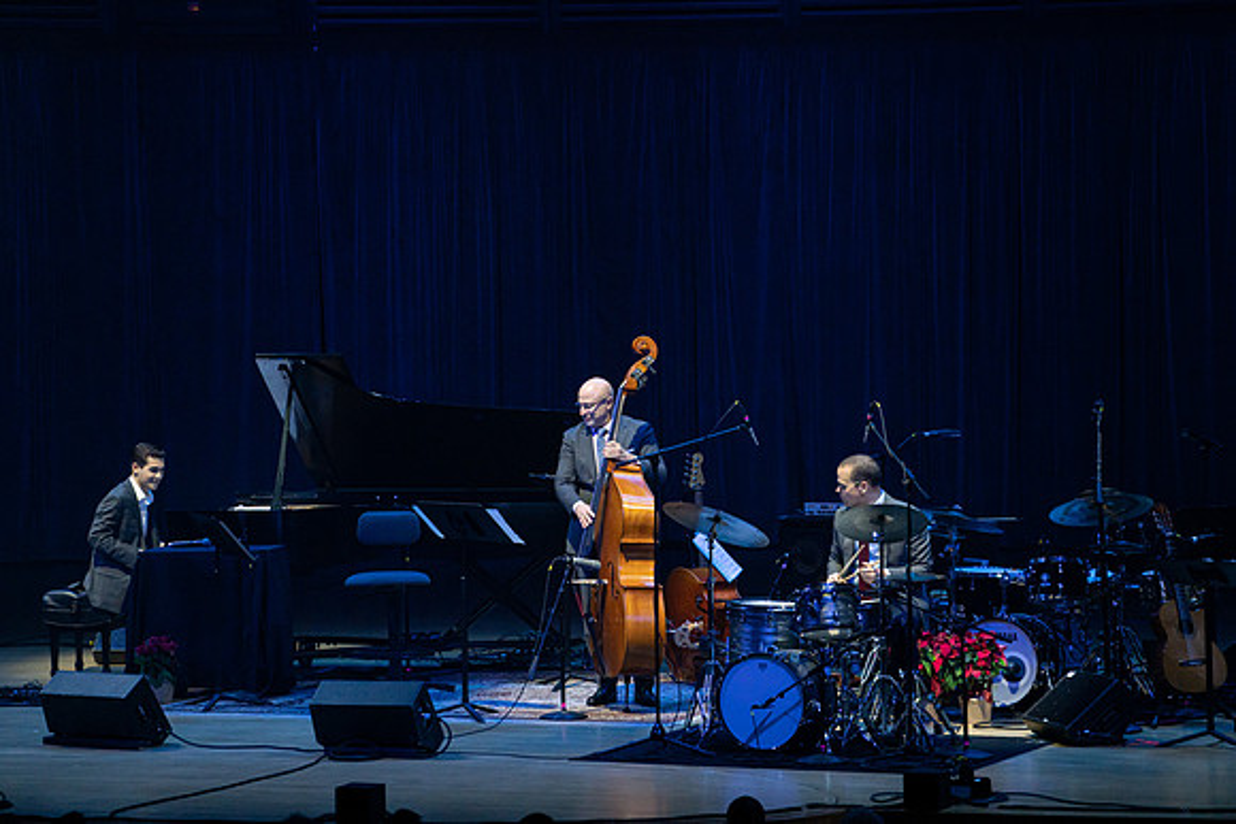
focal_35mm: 151
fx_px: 5185
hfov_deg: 13.6
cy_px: 412
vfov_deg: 9.1
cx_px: 618
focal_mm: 151
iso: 2500
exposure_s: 1/250
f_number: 8
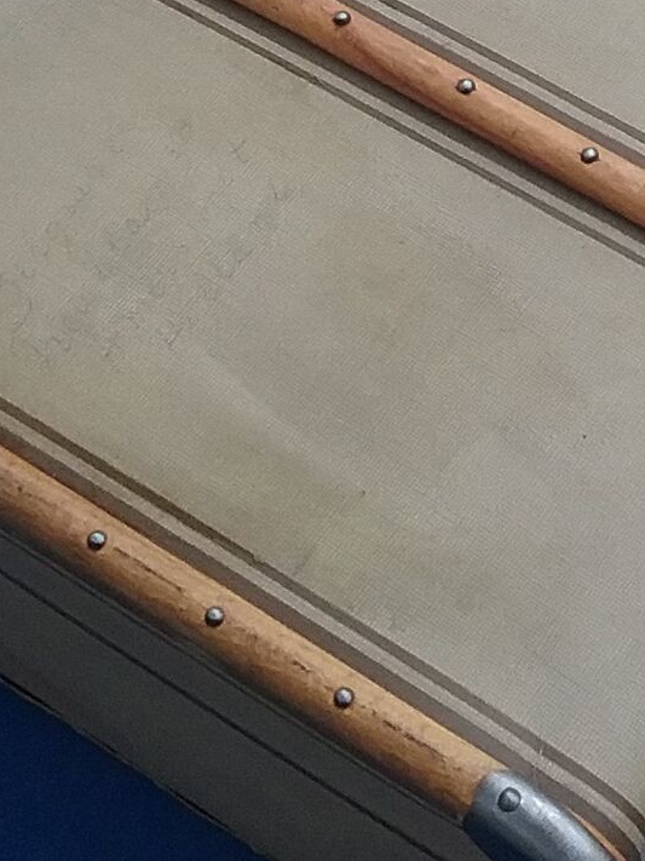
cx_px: 725
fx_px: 2808
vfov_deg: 16.7
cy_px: -168
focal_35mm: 113
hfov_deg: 12.8
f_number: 2.2
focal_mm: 3.3
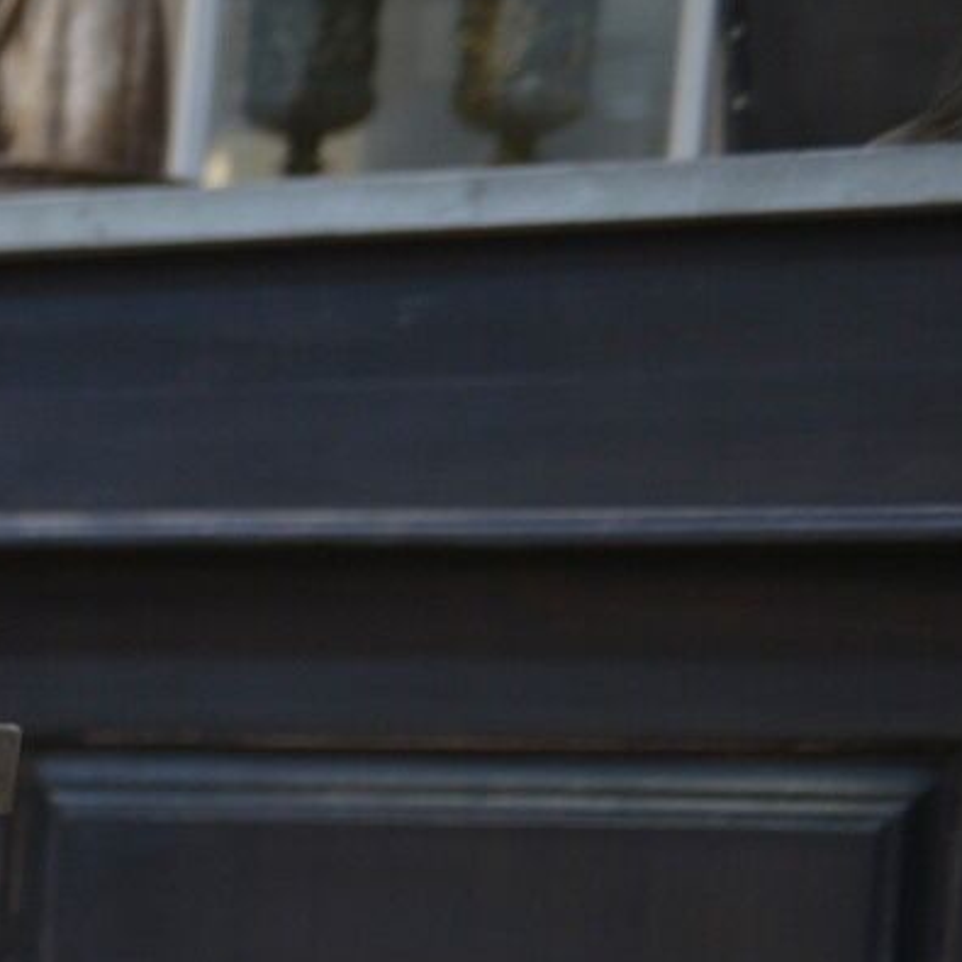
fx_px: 4936
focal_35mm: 157
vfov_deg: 10.7
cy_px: 1477
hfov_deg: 9.2
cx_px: -1761
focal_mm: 32
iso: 320
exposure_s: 1/50
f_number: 3.2
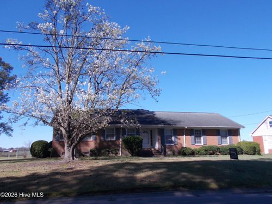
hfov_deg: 60.0
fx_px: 236
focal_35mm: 30
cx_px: 136
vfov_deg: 46.8
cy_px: 102
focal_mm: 5.3
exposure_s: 1/125
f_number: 8.6
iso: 80
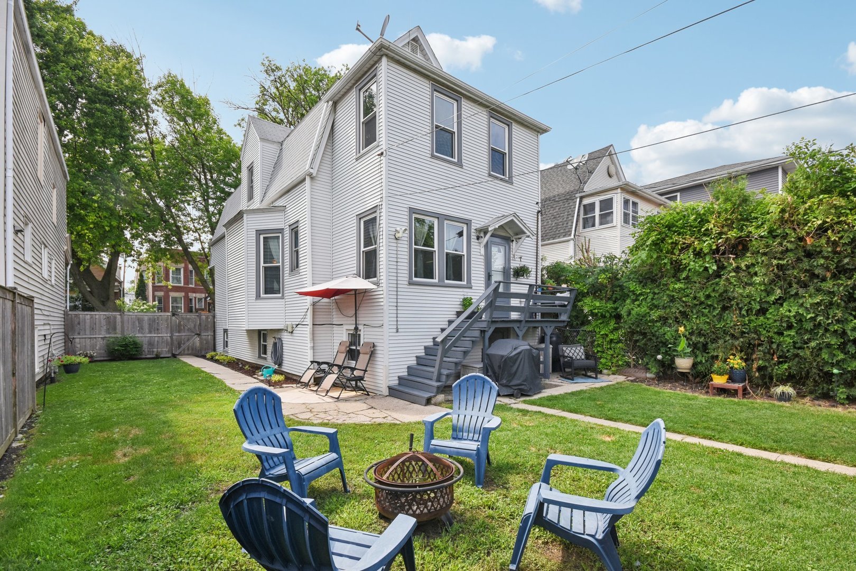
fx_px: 357
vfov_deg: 77.3
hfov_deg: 100.4
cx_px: 428
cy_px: 286
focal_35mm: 15
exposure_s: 1/500
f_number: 8
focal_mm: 10
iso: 400
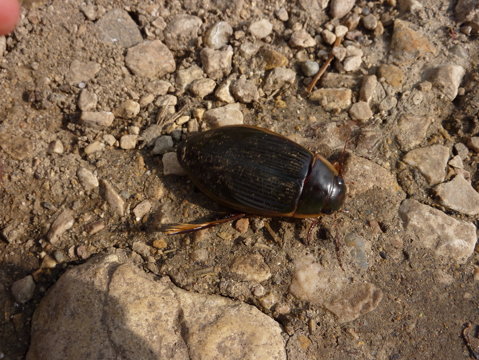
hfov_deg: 44.8
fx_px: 581
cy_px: 180
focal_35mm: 42
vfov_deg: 34.4
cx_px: 240
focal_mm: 6.9
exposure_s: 1/400
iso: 80
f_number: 4.5
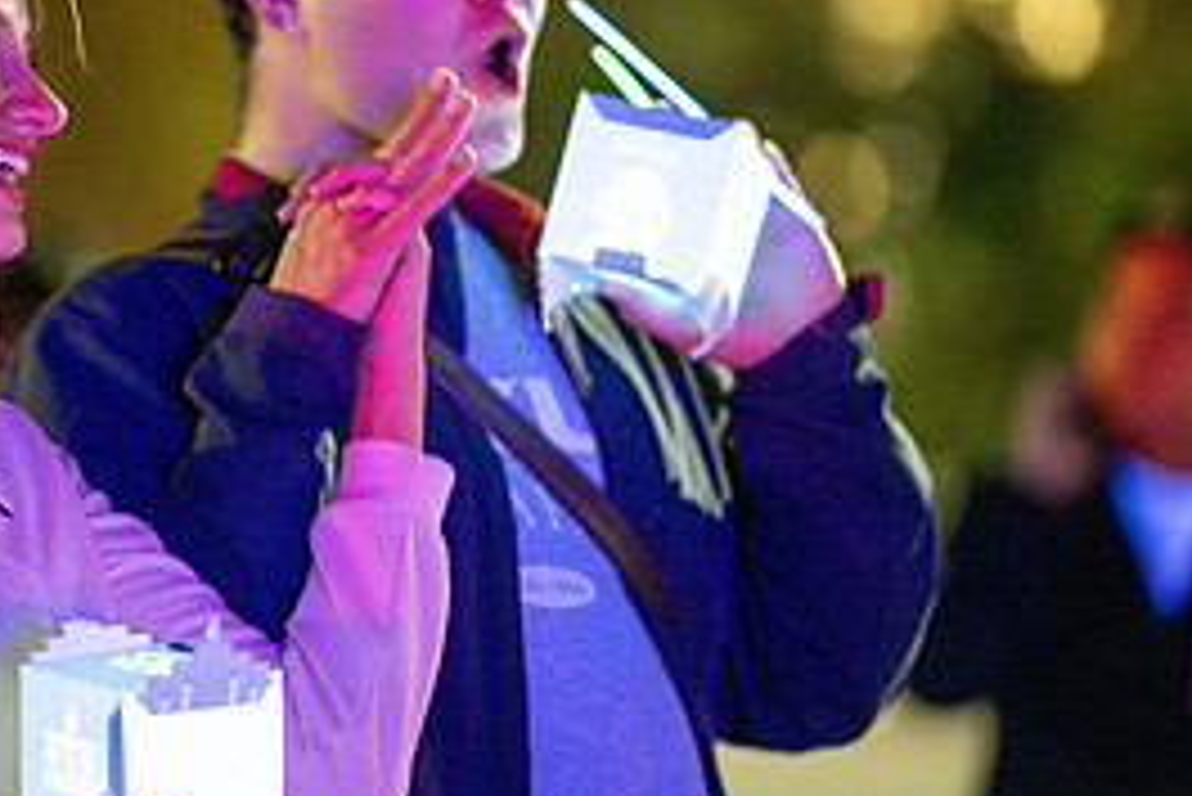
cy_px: 290
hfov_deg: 8.9
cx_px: 274
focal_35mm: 230
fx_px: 7619
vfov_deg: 6.0
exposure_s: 1/80
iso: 10000
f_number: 1.4
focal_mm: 105
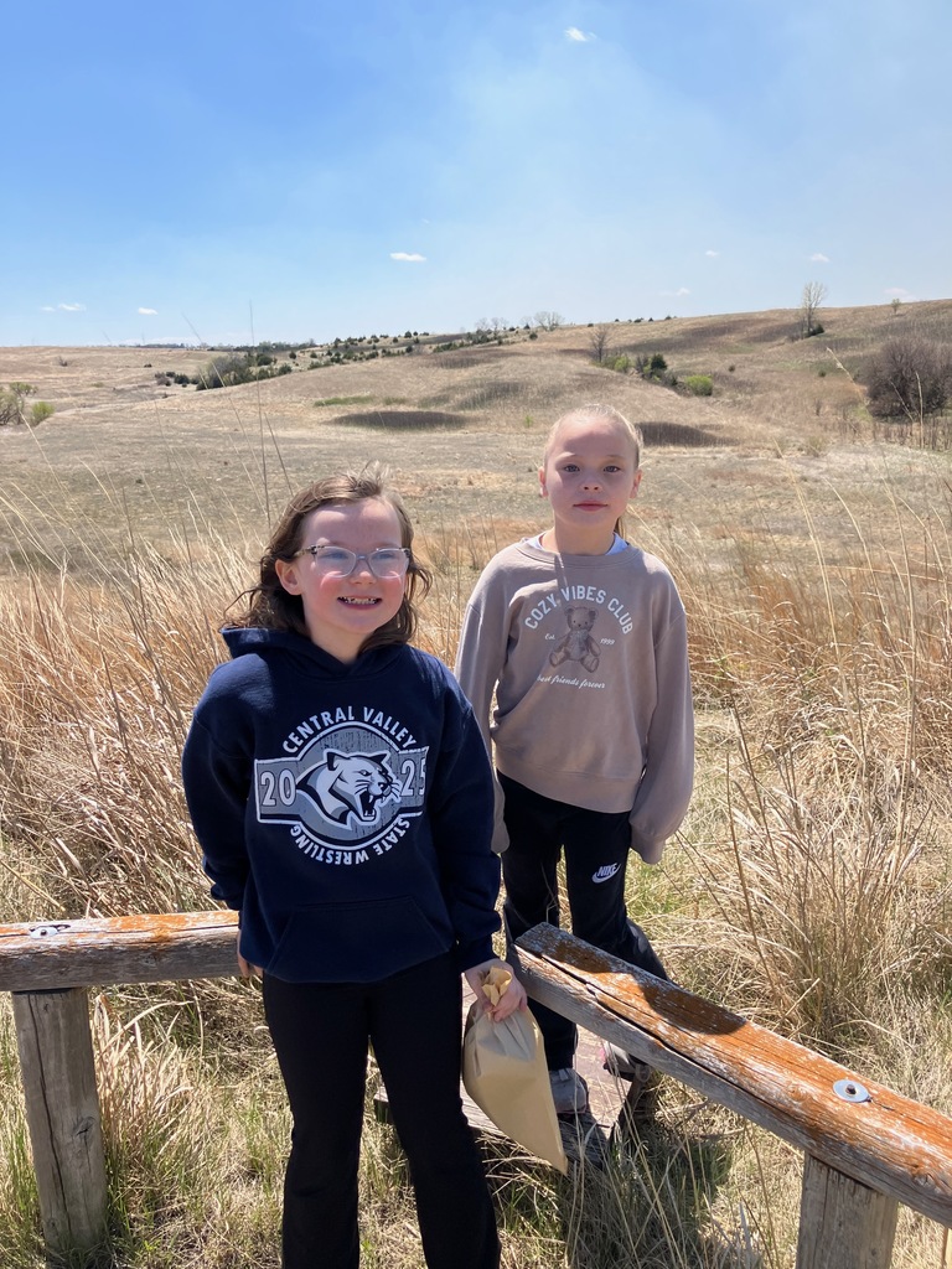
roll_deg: +0.5
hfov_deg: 49.7
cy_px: 634
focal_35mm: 28
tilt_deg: -14.1
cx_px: 476
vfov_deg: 63.4
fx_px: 1027
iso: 32
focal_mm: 3.99
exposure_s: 1/1869
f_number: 1.8
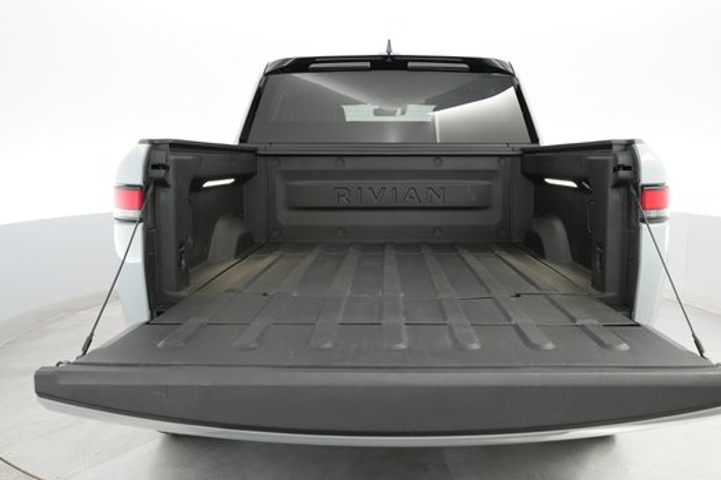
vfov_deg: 39.9
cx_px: 387
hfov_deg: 57.2
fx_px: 661
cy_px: 224
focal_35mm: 33
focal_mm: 27
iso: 4000
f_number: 4.5
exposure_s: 1/100
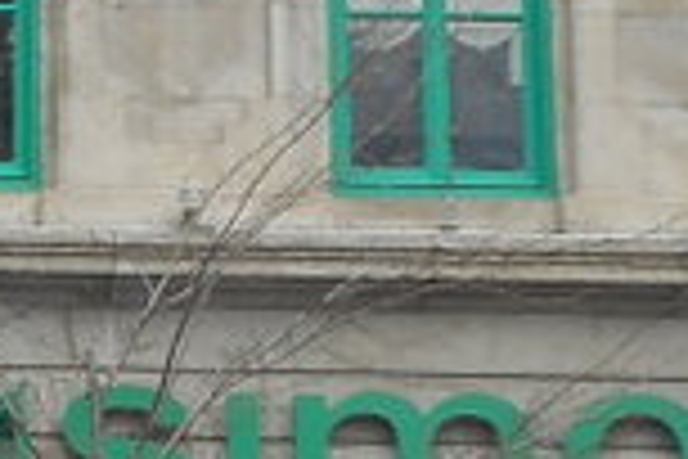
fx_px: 3898
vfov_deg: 6.7
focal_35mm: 204
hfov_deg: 9.7
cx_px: -387
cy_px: -58
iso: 80
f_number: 3.7
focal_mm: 4.5
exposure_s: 1/125
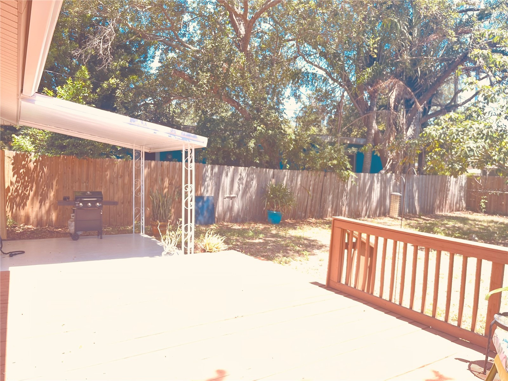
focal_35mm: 26
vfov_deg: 53.1
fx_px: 382
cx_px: 254
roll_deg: -0.4
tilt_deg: -2.2
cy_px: 190
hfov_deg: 67.3
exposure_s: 1/120
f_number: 1.6
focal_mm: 5.1
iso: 64
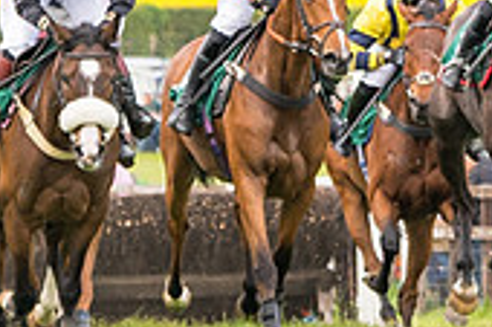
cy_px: -30
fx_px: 14664
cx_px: 556
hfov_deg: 1.9
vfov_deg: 1.3
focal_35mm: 1074
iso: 640
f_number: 4
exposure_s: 1/1250
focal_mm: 122
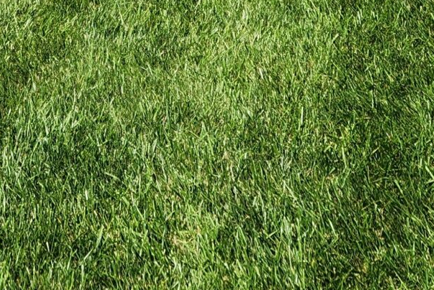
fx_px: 1218
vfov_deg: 11.8
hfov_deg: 20.0
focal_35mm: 101
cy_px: -337
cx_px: 77
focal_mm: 5.4
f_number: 1.8
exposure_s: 1/1799
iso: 20
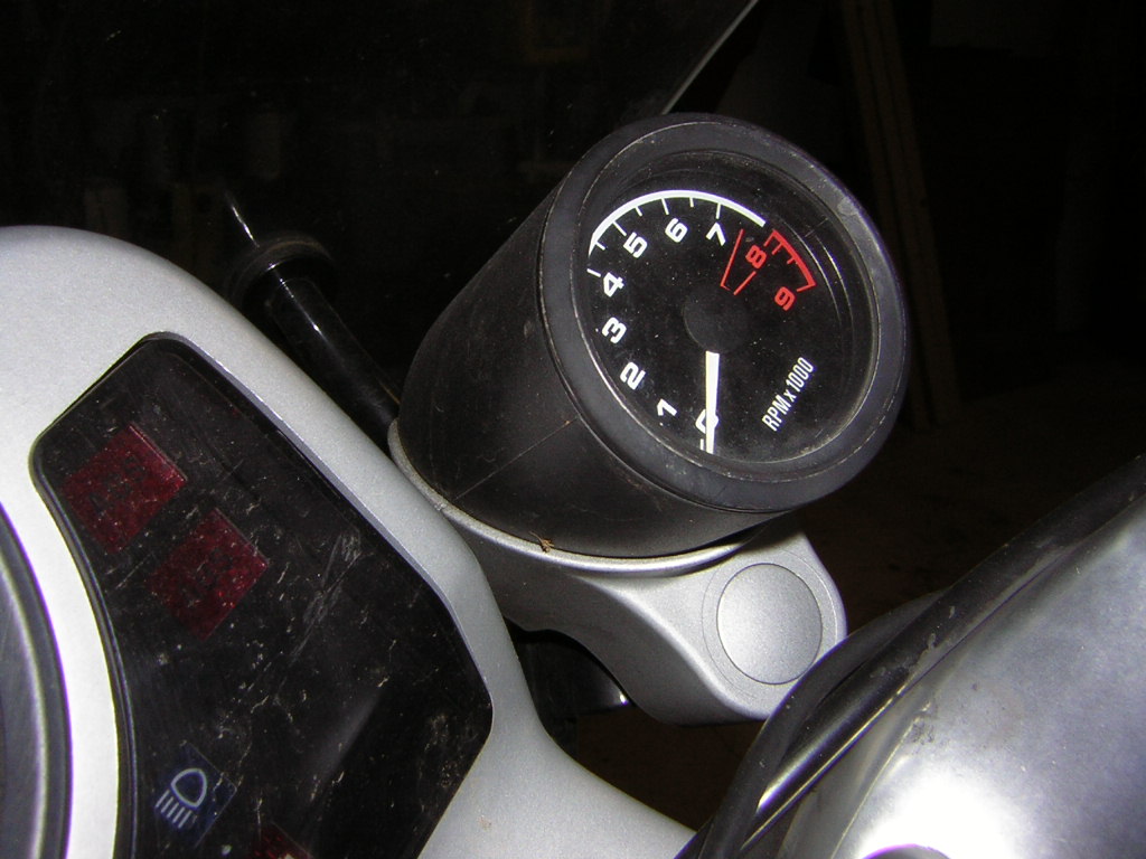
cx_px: 573
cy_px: 430
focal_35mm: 36
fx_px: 1192
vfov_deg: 39.7
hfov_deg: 51.4
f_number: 5.2
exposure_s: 1/60.1
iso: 50
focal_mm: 4.7
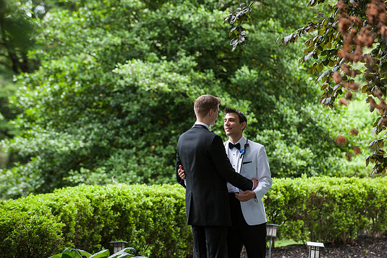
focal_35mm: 180
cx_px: 194
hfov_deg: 11.4
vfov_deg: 7.6
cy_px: 129
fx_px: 1934
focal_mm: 180
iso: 500
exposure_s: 1/200
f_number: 5.6
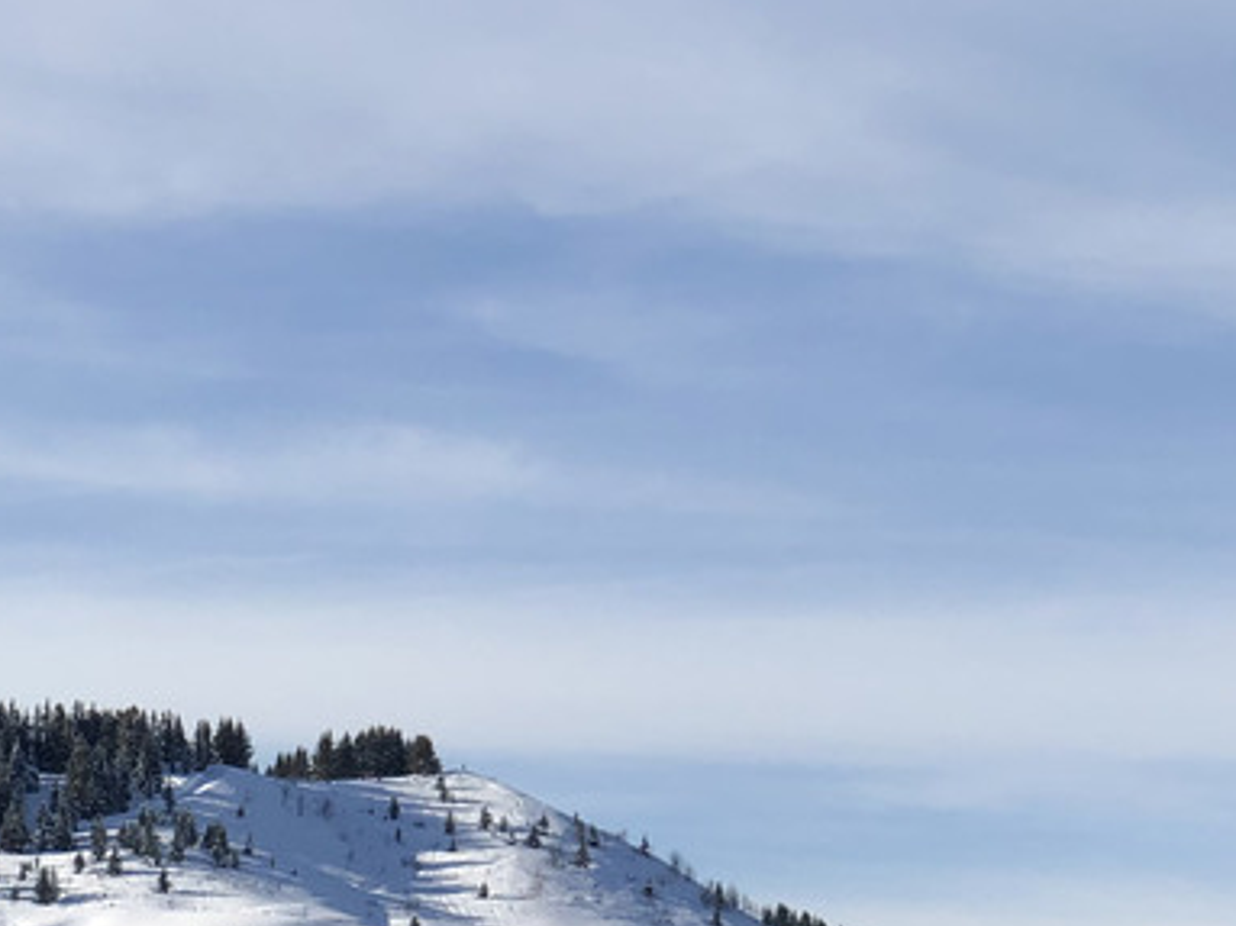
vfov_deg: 8.9
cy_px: 1262
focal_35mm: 163
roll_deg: -4.2
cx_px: -381
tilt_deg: -0.5
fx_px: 5818
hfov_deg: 11.8
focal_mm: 6
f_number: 2.4
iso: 16
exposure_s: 1/1799
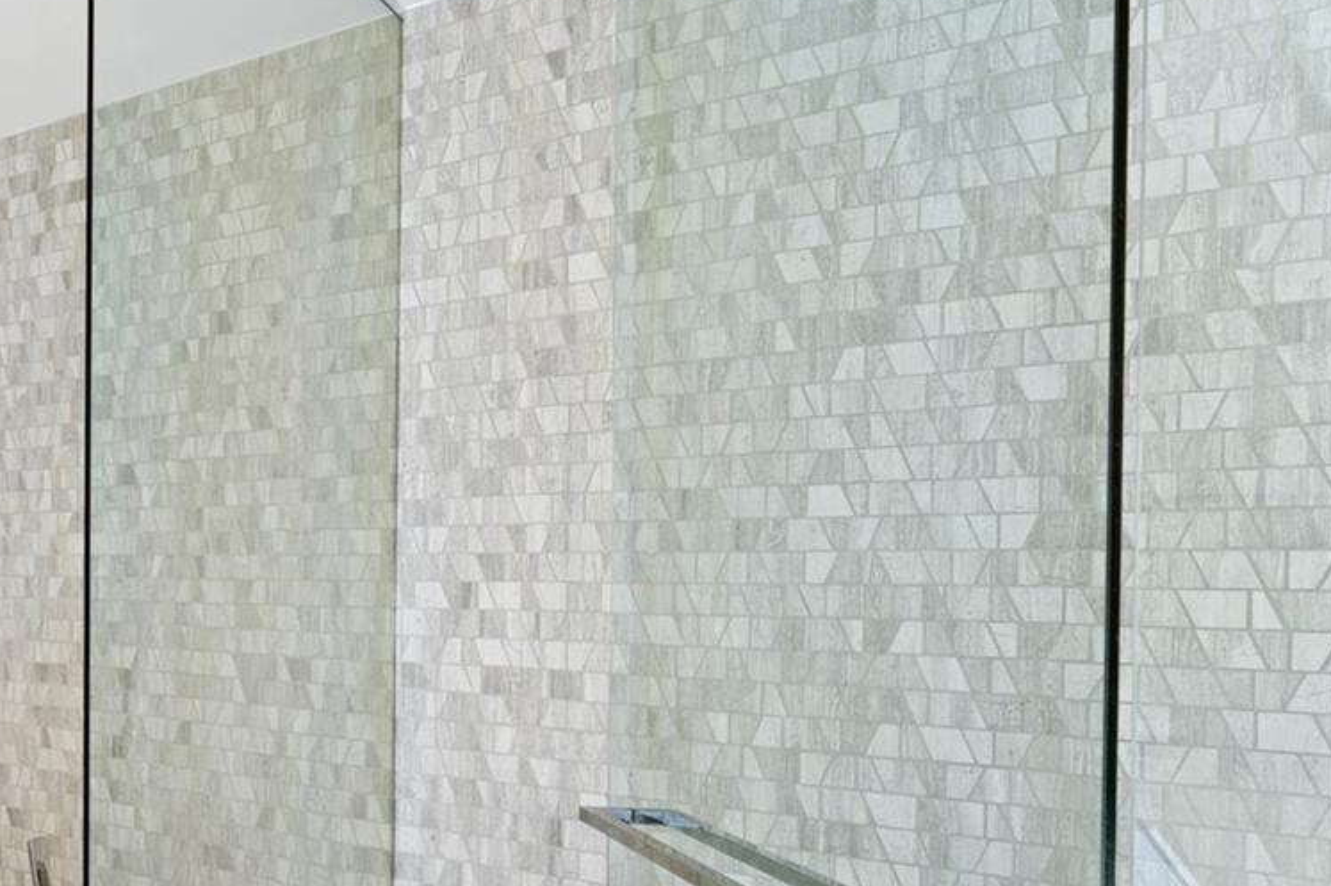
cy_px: 581
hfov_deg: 48.4
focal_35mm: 30
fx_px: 1108
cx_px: -57
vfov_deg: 43.0
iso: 200
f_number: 8
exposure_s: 1/1.25
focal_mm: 14
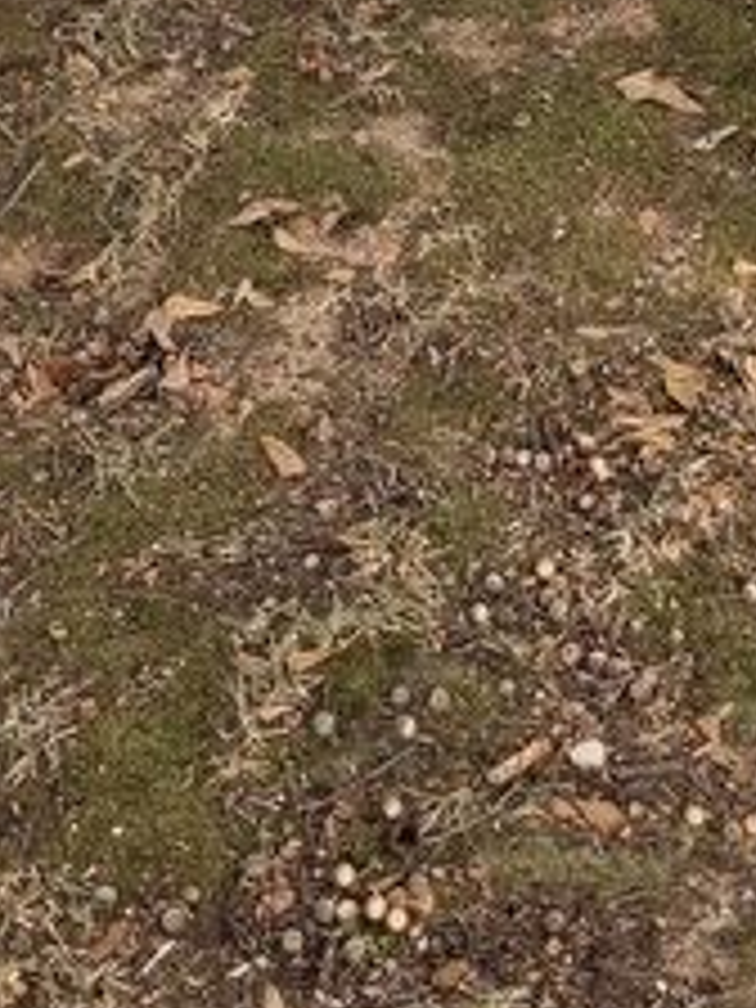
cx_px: 864
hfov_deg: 15.4
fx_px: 2708
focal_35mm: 93
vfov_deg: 18.0
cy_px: -648
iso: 40
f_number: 1.8
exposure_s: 1/617
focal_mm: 5.4
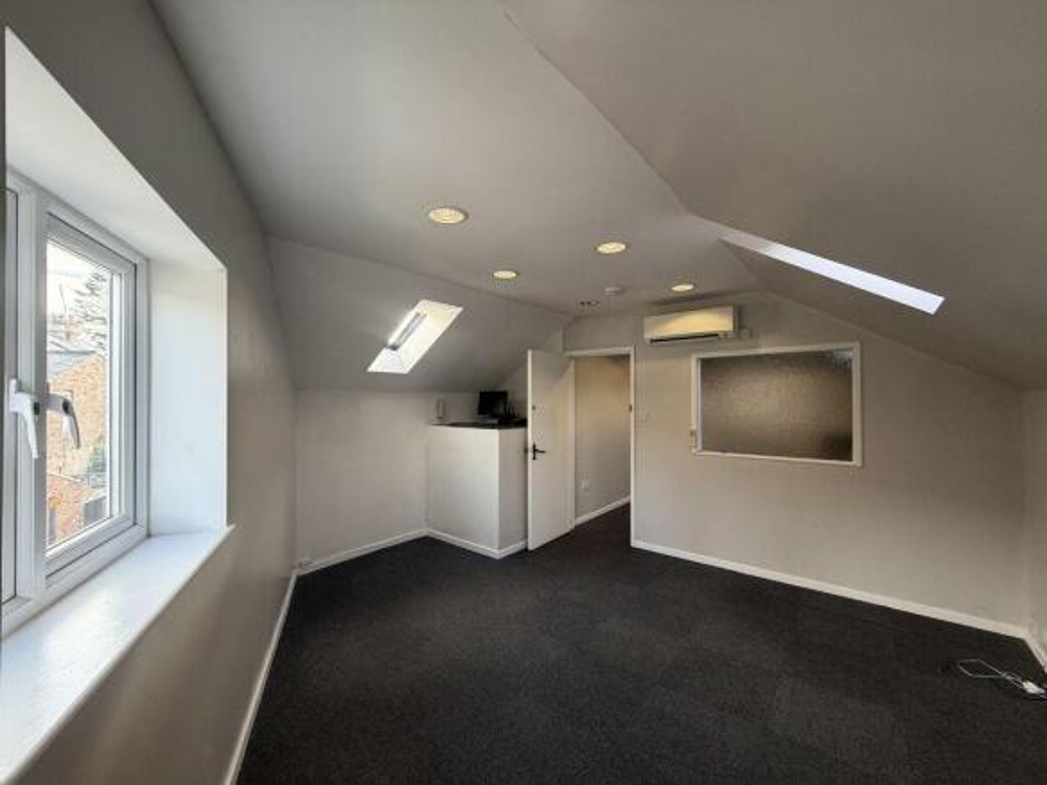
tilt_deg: +1.8
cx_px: 524
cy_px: 392
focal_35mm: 14
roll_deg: +0.7
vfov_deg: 85.7
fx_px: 423
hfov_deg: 102.1
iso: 200
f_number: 2.2
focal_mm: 2.22
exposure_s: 1/100
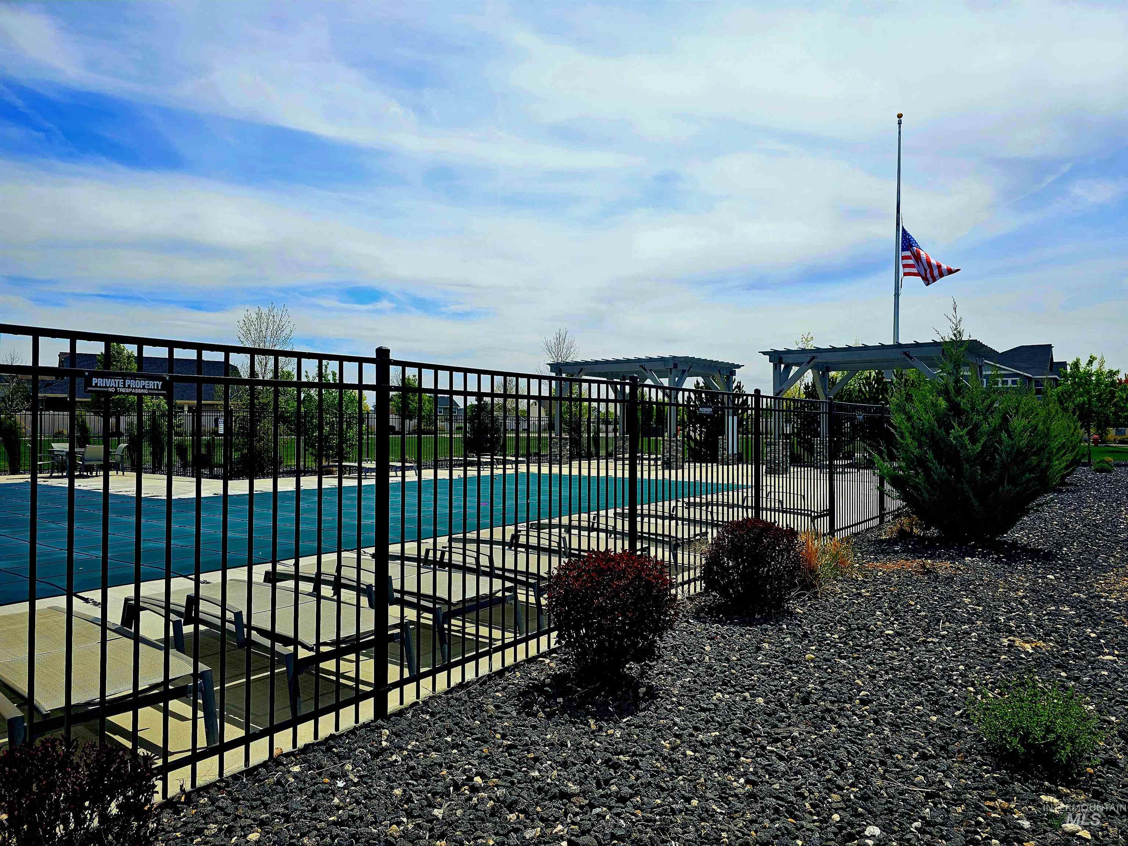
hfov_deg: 73.9
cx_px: 564
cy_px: 423
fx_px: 749
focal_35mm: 23
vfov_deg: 58.9
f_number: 1.7
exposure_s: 1/1667
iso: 10
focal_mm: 6.3
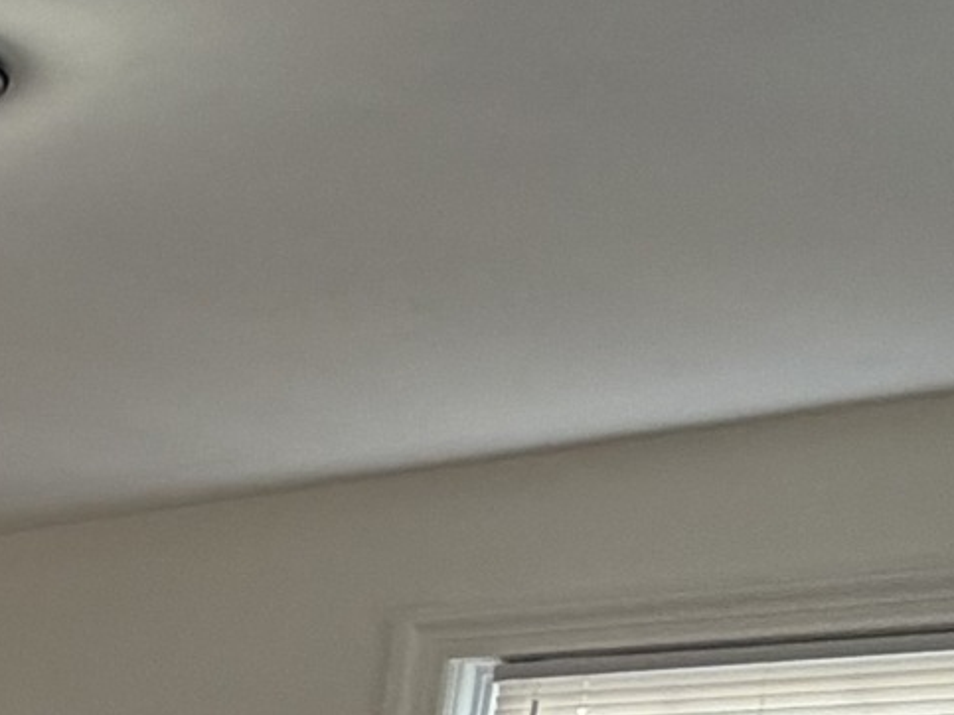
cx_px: -1276
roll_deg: -1.0
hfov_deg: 14.8
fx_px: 2452
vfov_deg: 14.1
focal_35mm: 89
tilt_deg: -10.0
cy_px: 1412
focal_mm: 2.22
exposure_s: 1/120
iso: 160
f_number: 2.2
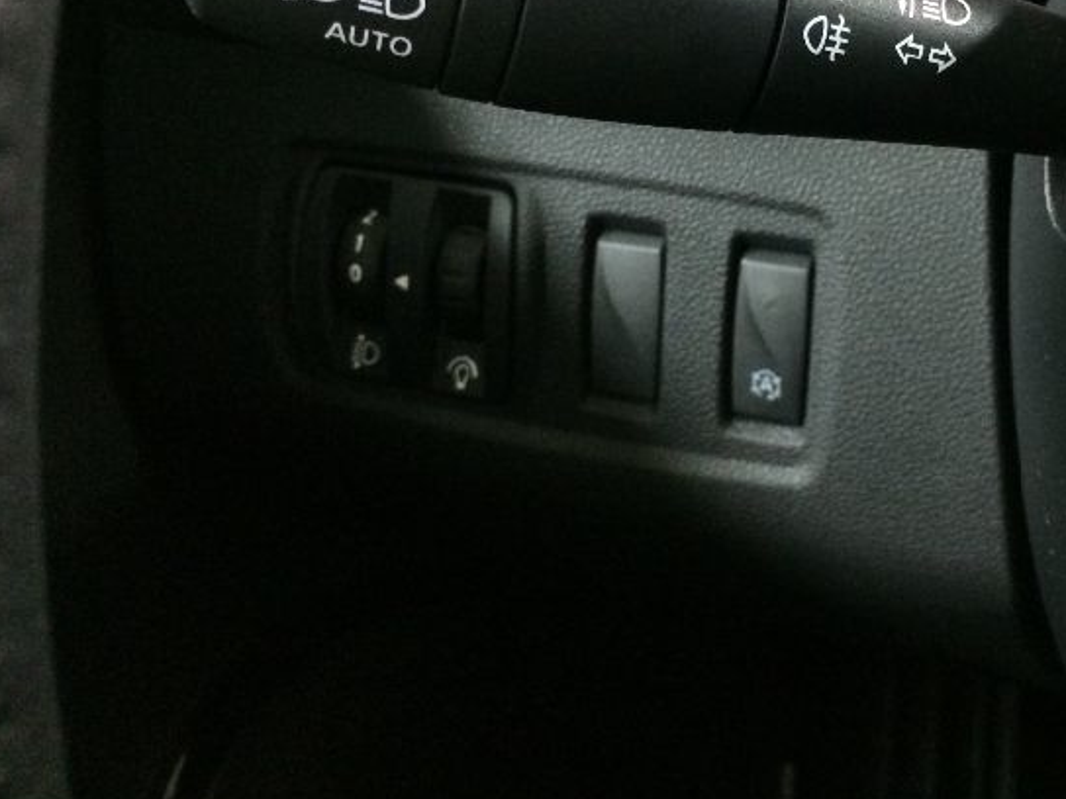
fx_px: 1478
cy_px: 165
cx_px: 798
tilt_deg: -27.1
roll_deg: +6.1
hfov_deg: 38.6
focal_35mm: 48
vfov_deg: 29.6
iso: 500
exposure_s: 1/17
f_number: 2.2
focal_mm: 4.15
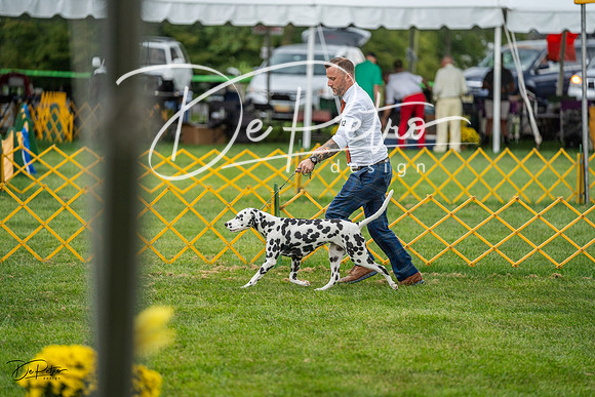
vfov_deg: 8.2
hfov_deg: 12.2
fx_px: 2777
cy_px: 198
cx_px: 298
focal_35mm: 168
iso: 640
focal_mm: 168
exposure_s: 1/640
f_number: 2.8
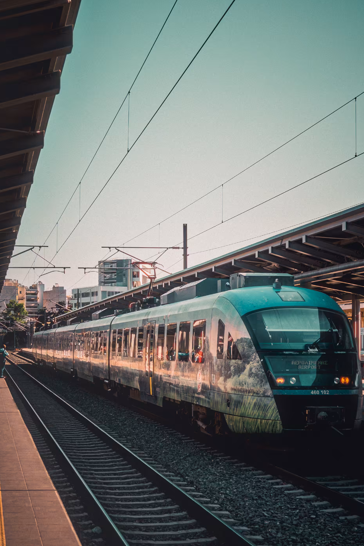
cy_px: 308
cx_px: 163
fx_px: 879
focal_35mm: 58
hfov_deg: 23.4
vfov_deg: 34.4
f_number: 2.8
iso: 100
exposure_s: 1/1600
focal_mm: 27.4
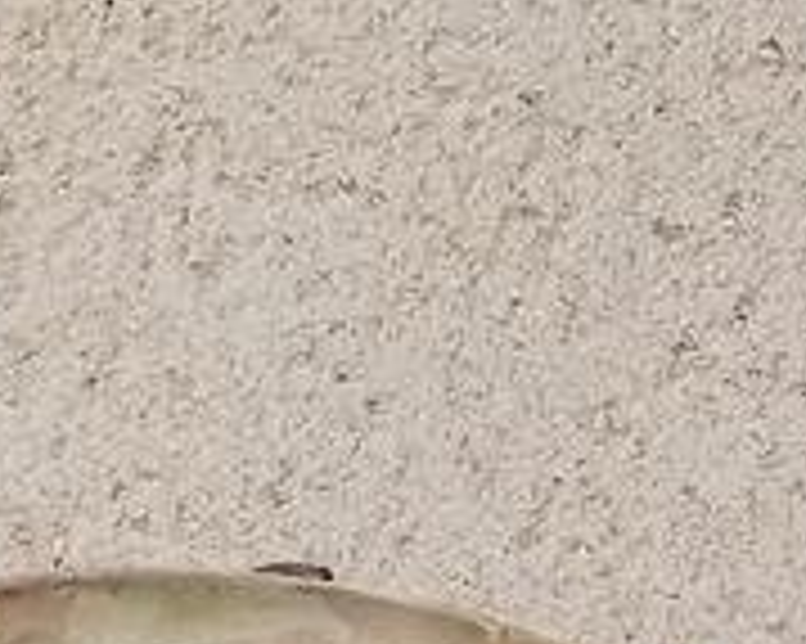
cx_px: 1396
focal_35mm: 142
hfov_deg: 12.5
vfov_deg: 10.2
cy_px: 1171
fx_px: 3385
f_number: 1.8
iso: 162
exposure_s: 1/100
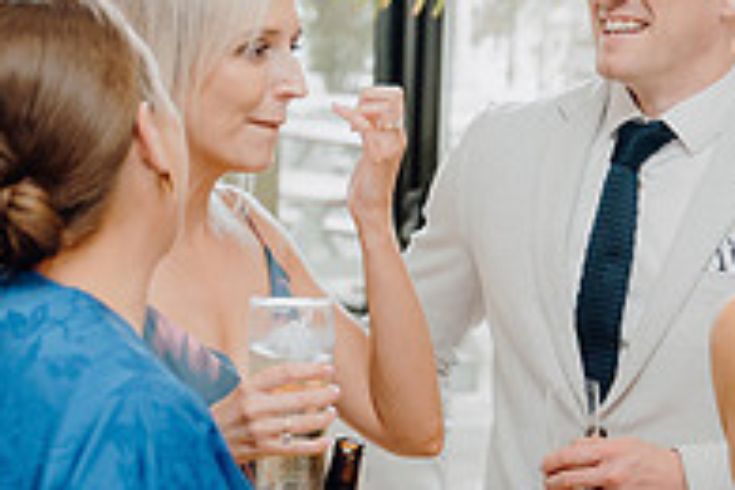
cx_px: 618
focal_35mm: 134
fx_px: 2736
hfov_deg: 15.2
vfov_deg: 10.2
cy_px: 318
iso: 1250
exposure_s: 1/200
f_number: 2.8
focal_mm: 45
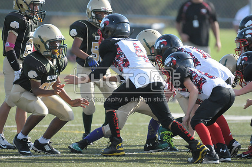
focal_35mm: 510
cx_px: 126
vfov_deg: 2.7
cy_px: 84
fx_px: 3565
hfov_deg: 4.0
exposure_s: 1/4000
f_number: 4
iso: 1600
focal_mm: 340
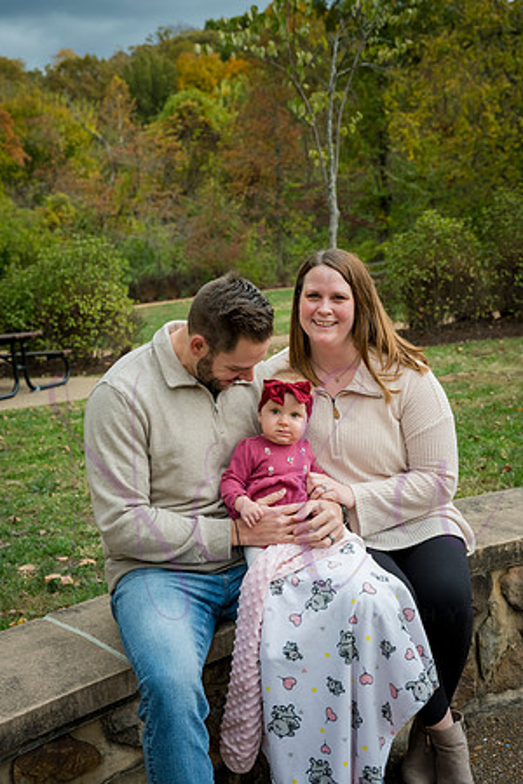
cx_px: 262
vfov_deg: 44.5
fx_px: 959
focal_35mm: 44
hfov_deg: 30.5
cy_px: 392
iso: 400
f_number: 4.5
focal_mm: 44
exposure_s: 1/500
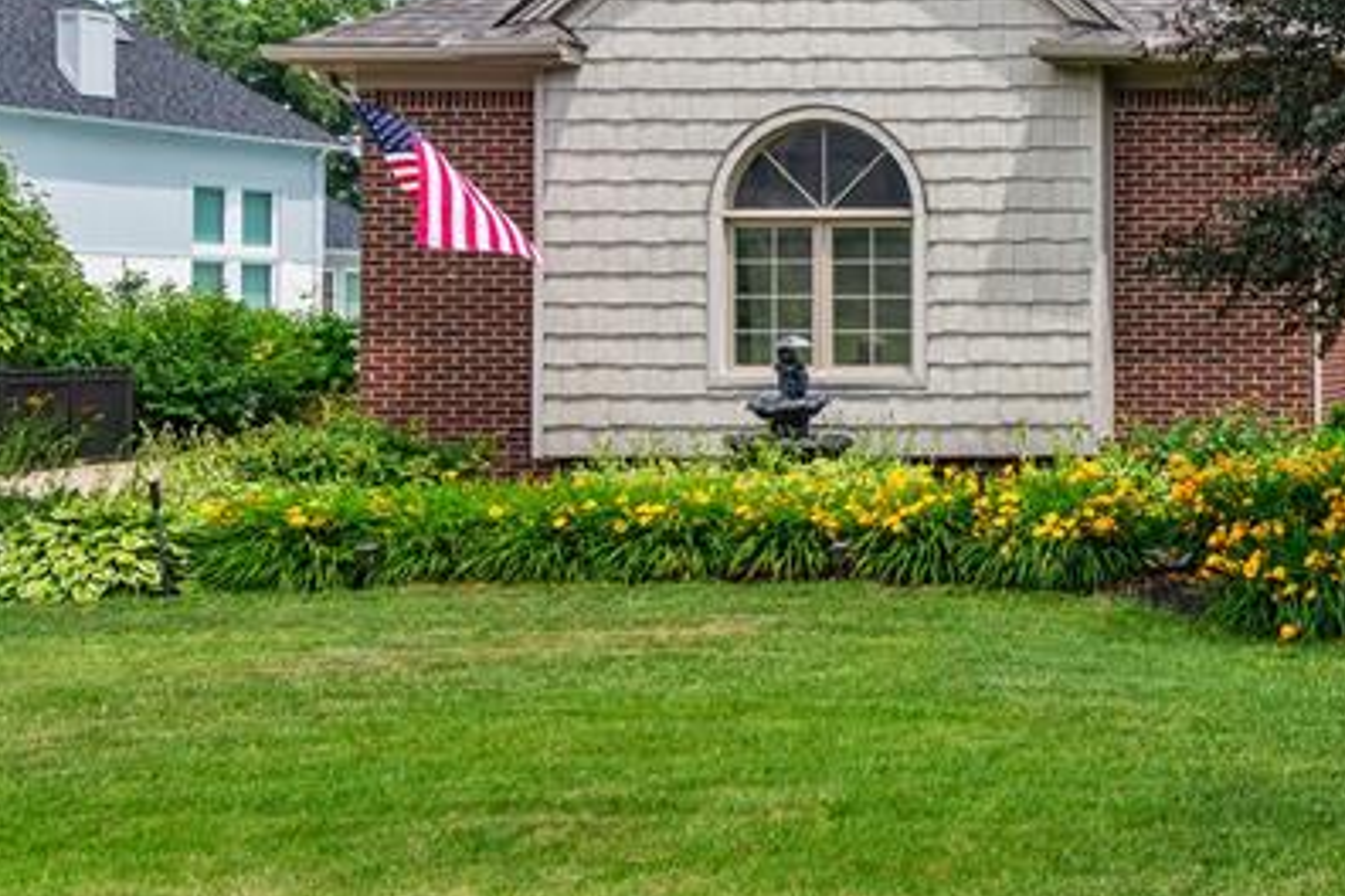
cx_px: 1549
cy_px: 219
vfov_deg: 30.0
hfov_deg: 36.2
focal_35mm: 44
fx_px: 1644
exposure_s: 1/250
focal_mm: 17
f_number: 9
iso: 400
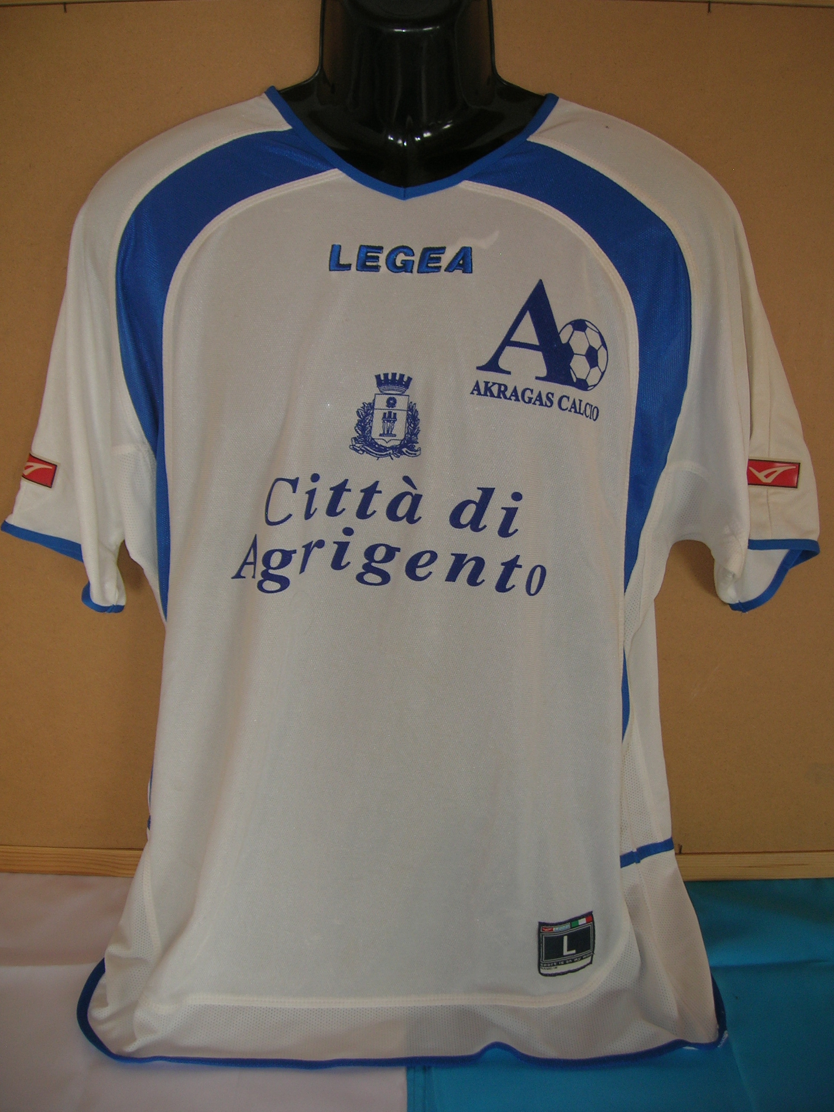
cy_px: 556
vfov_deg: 54.0
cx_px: 417
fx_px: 1092
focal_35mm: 34
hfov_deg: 41.8
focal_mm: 5.7
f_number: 2.9
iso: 50
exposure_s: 1/30
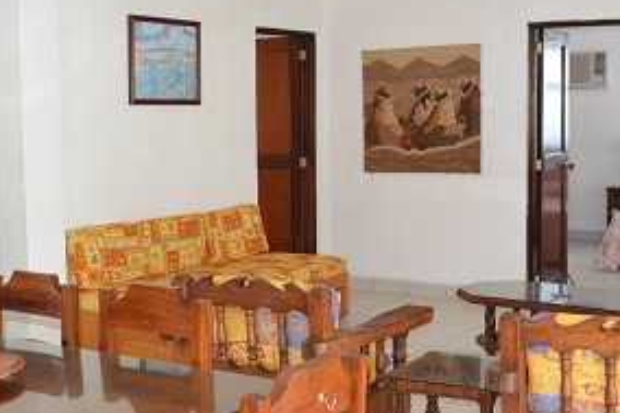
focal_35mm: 57
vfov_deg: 23.8
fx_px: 981
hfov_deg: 35.0
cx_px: 367
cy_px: 201
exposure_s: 1/60
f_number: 3.5
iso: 1600
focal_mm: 18
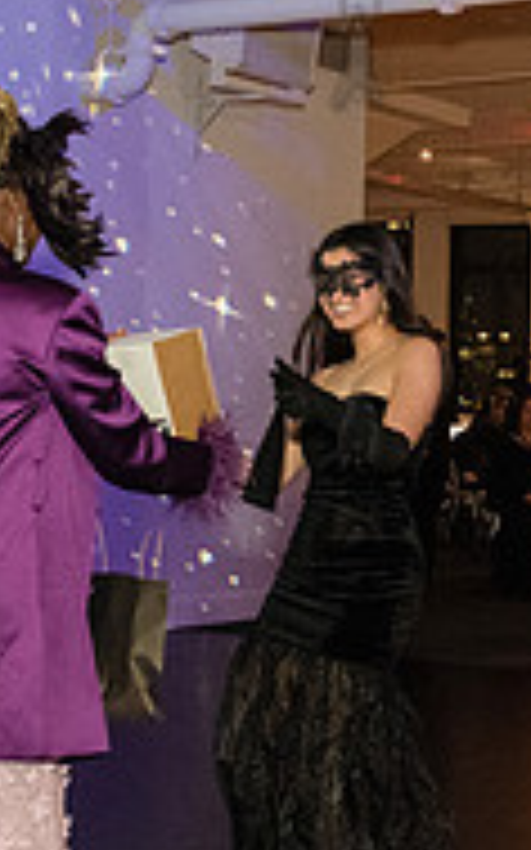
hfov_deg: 17.3
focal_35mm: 75
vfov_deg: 27.5
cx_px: 356
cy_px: 465
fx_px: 1738
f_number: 3.5
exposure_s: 1/160
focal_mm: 24
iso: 8000
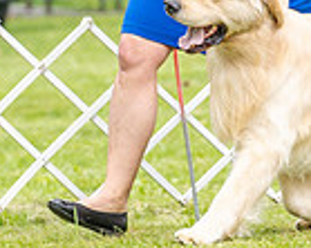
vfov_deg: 2.1
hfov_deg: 2.7
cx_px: 274
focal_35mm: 723
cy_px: -51
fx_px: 6650
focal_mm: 158
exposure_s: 1/640
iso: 400
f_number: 4.5
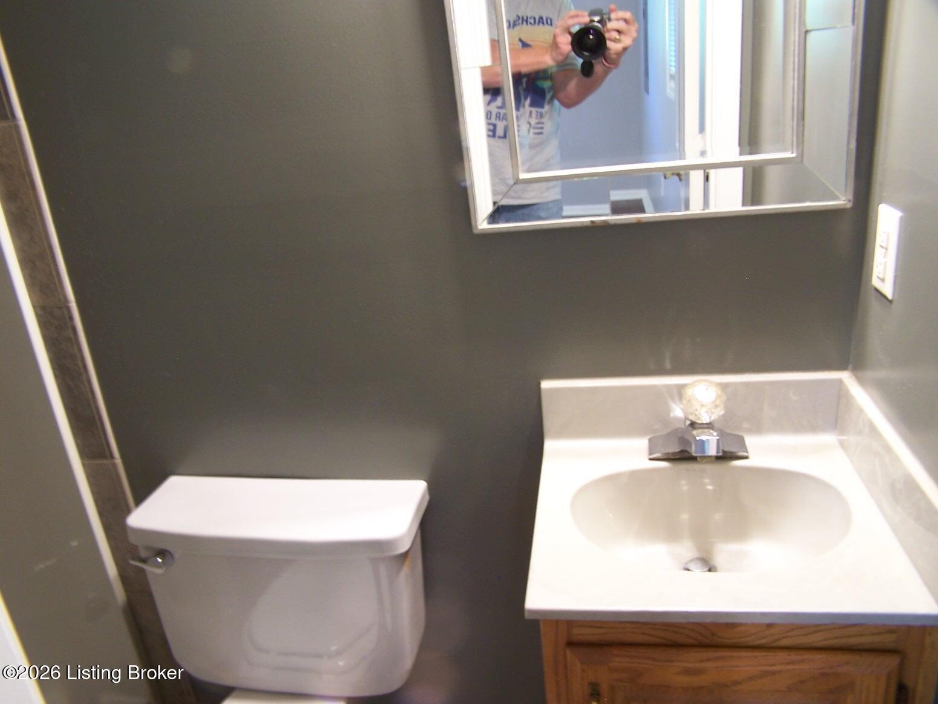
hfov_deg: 49.0
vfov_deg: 37.7
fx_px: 1030
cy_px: 352
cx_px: 469
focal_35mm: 38
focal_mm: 6.3
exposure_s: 1/2
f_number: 2.8
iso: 80
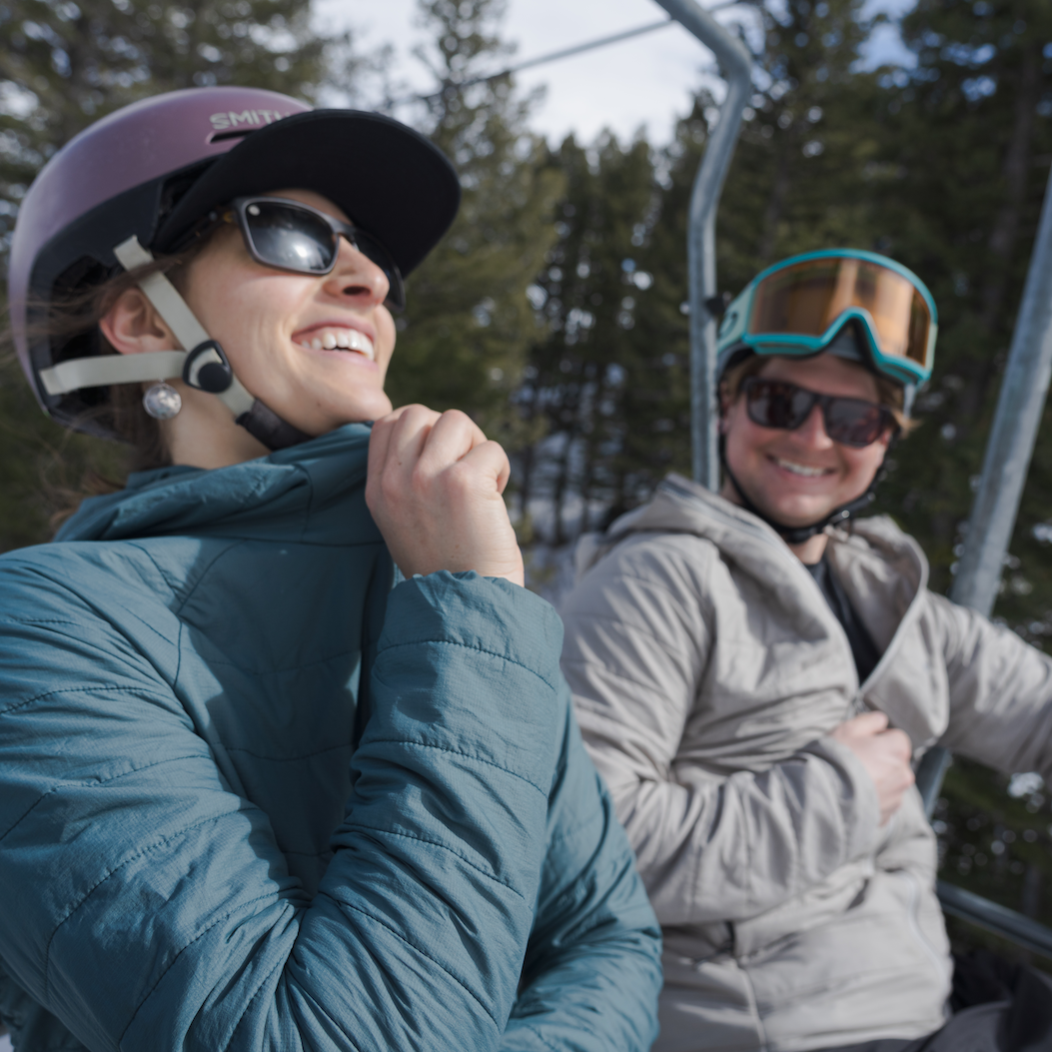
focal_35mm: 31
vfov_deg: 52.5
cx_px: 562
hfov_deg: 52.5
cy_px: 520
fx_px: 1066
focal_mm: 24
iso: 100
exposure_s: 1/640
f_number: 5
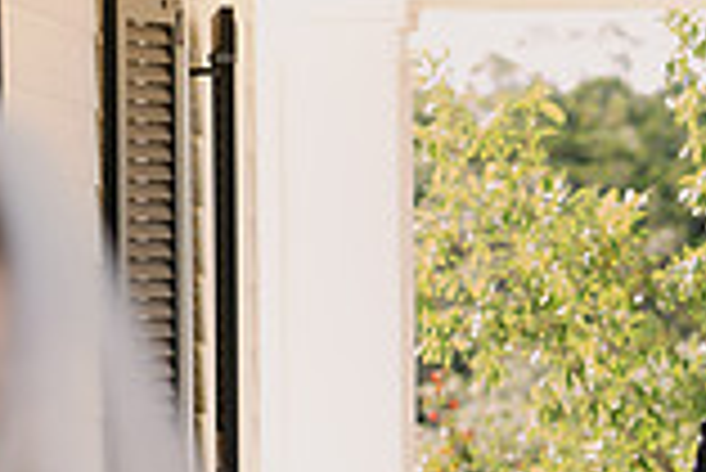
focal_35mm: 403
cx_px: 288
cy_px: 512
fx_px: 7910
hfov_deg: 5.1
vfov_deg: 3.4
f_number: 3.2
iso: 250
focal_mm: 91
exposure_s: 1/250
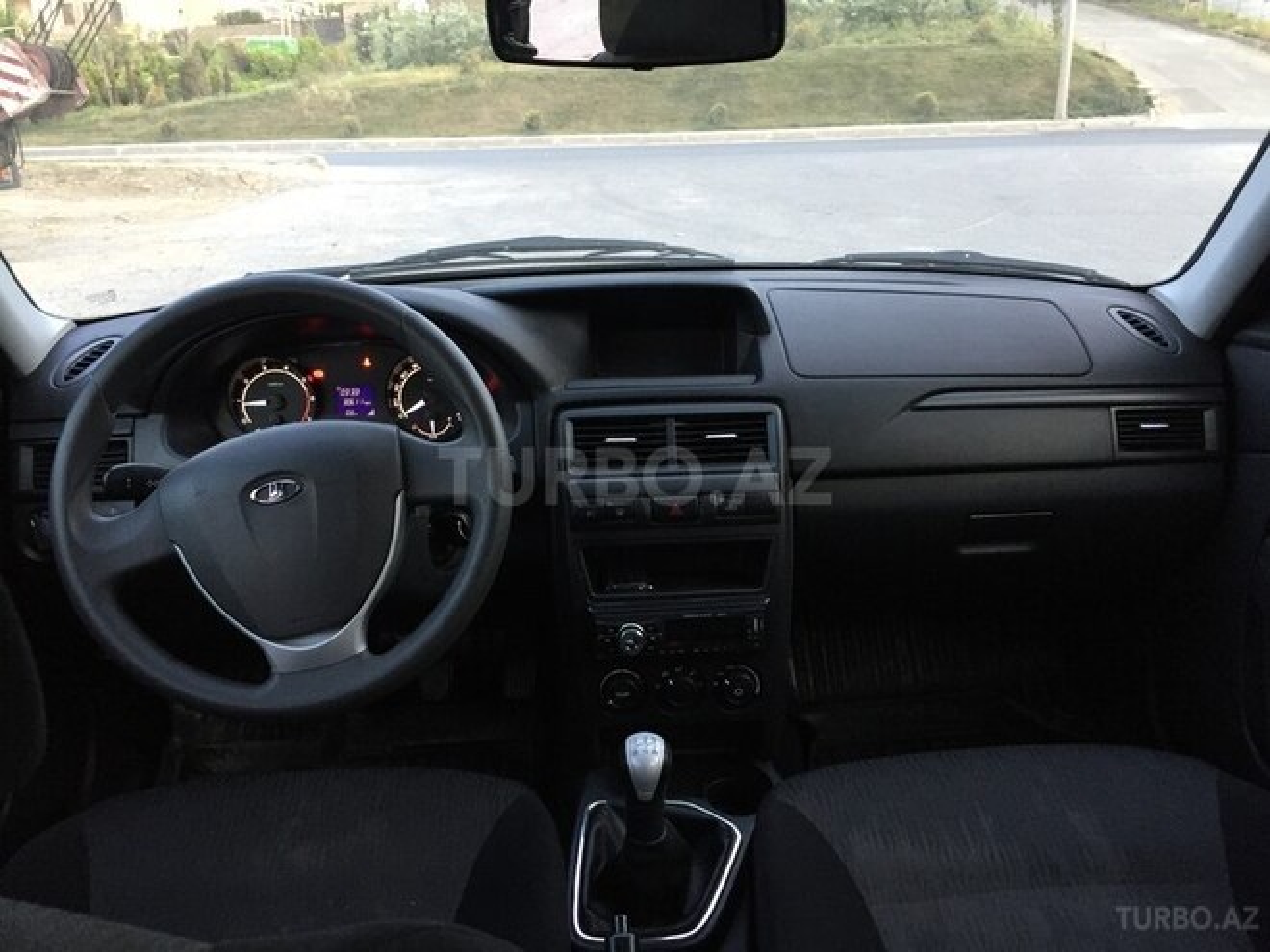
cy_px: 476
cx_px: 635
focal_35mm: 29
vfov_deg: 48.2
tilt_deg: -17.9
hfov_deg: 61.7
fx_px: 1064
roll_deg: +0.6
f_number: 2.2
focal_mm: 4.15
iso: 160
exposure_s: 1/33
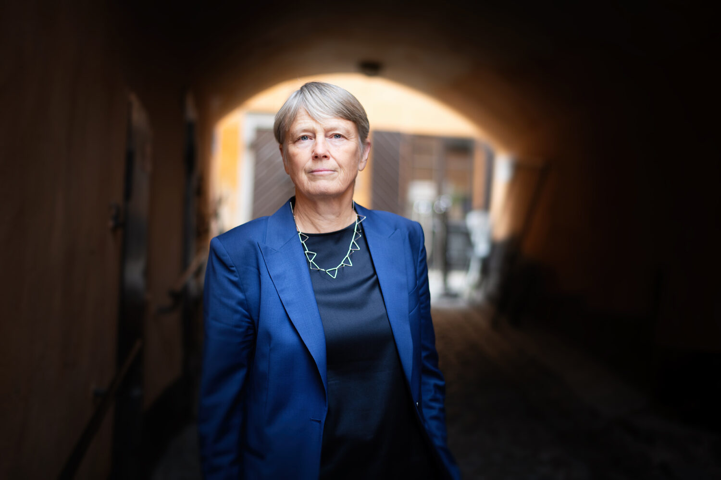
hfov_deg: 39.6
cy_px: 240
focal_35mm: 50
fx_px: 1001
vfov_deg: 27.0
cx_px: 360
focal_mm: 50
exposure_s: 1/160
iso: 160
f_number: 1.8
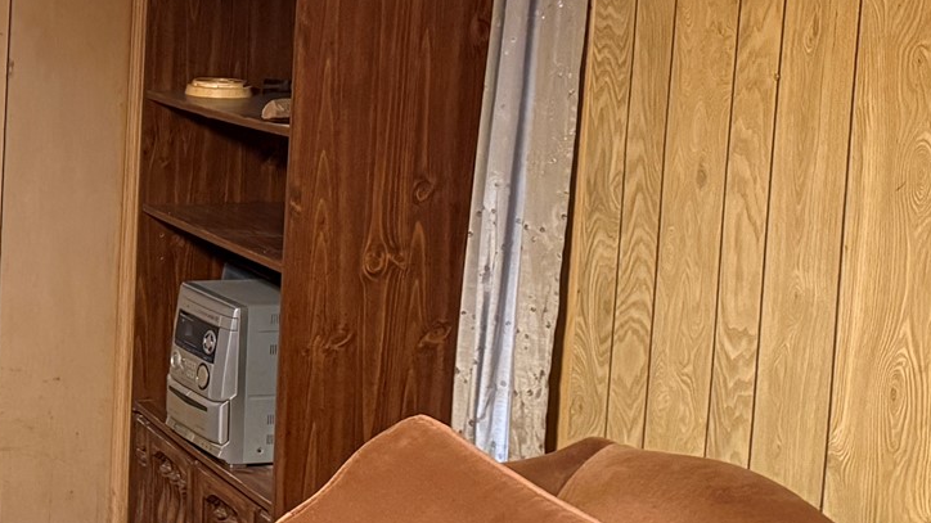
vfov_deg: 16.3
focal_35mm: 74
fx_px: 1827
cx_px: -204
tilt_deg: -7.8
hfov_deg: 25.5
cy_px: 171
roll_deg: -1.6
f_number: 1.78
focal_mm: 6.76
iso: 640
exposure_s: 1/60
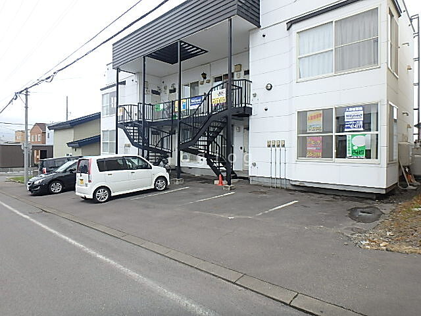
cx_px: 210
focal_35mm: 21
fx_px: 255
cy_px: 158
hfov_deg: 79.0
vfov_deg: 63.4
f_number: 3.5
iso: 125
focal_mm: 3.7
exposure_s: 1/320
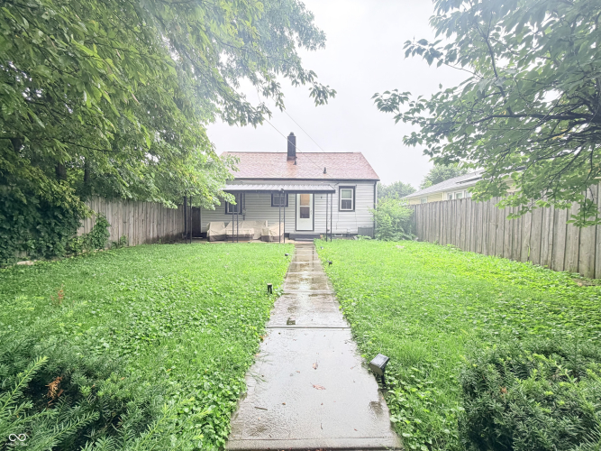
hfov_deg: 102.1
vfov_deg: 85.7
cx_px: 300
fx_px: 243
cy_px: 226
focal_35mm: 14
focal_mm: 2.22
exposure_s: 1/120
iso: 80
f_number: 2.2
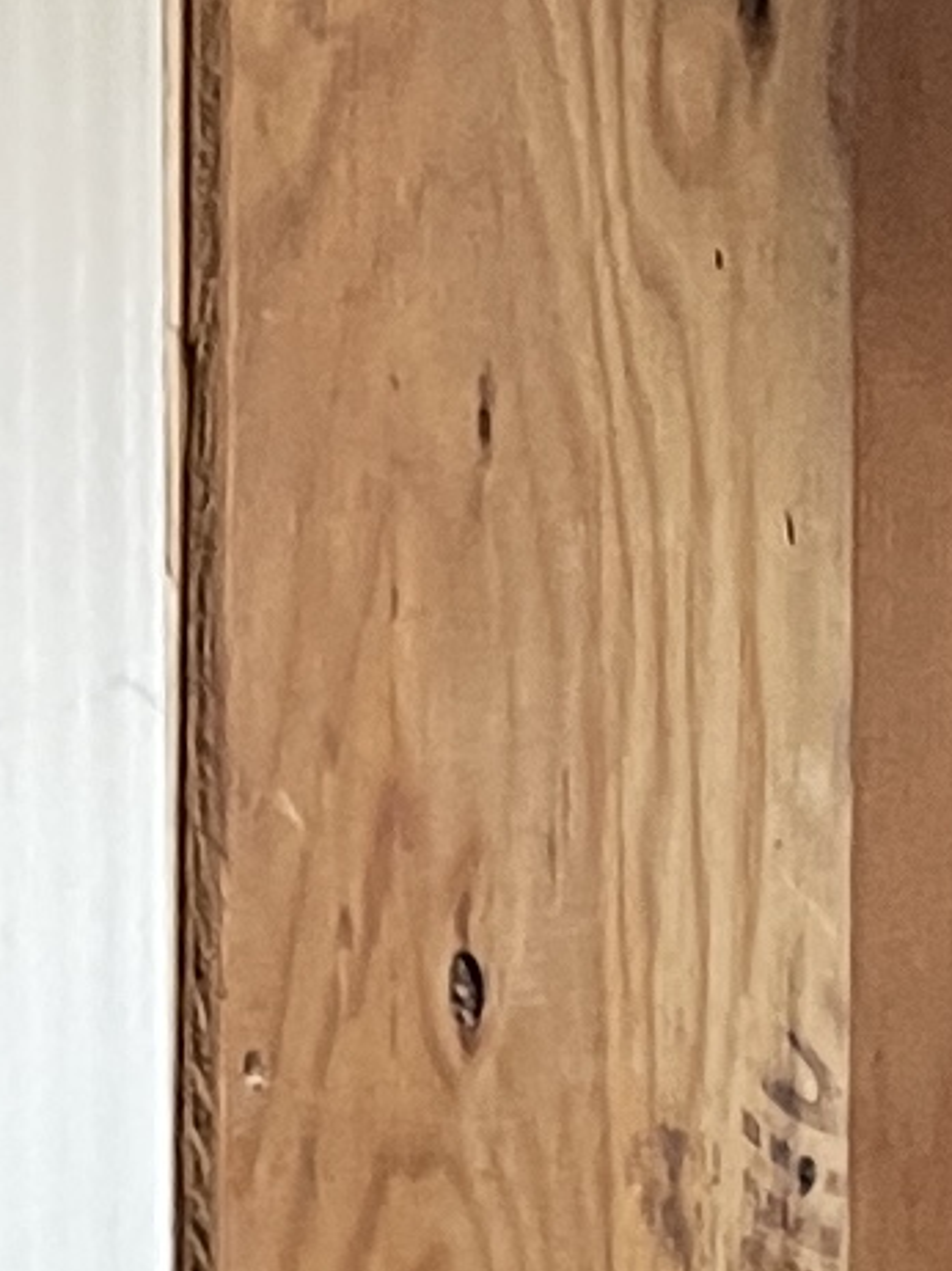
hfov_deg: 6.5
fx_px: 8332
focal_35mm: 227
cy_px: 3714
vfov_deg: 7.7
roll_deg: +1.1
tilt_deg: -6.4
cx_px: -69
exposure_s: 1/60
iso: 250
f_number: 1.6
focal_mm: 4.2
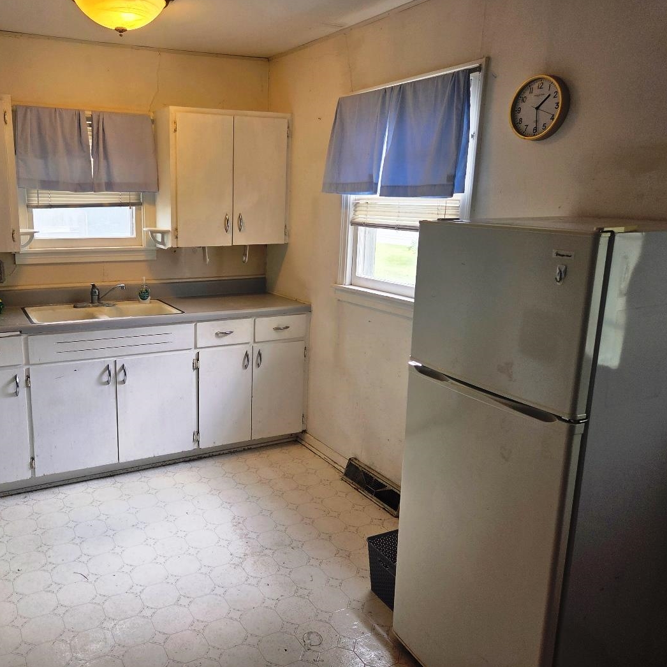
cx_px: 237
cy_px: 325
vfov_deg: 57.3
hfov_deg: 56.4
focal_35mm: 28
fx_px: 610
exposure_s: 1/120
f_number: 1.8
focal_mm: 5.4
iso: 64
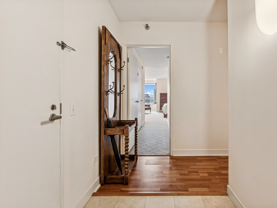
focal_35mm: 16
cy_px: 105
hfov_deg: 93.5
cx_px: 164
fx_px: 128
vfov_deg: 78.1
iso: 100
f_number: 10
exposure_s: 1/3.33
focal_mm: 14
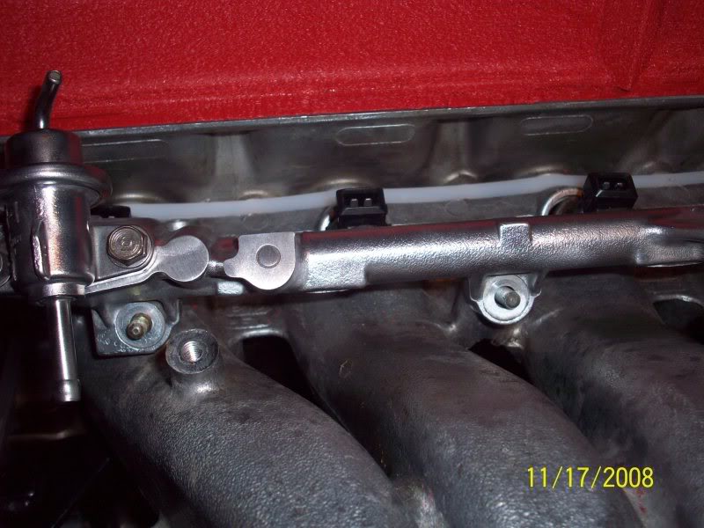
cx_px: 352
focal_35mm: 37
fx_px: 752
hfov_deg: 50.1
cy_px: 264
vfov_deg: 38.7
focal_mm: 6.2
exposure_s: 1/64
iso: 80
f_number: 2.8
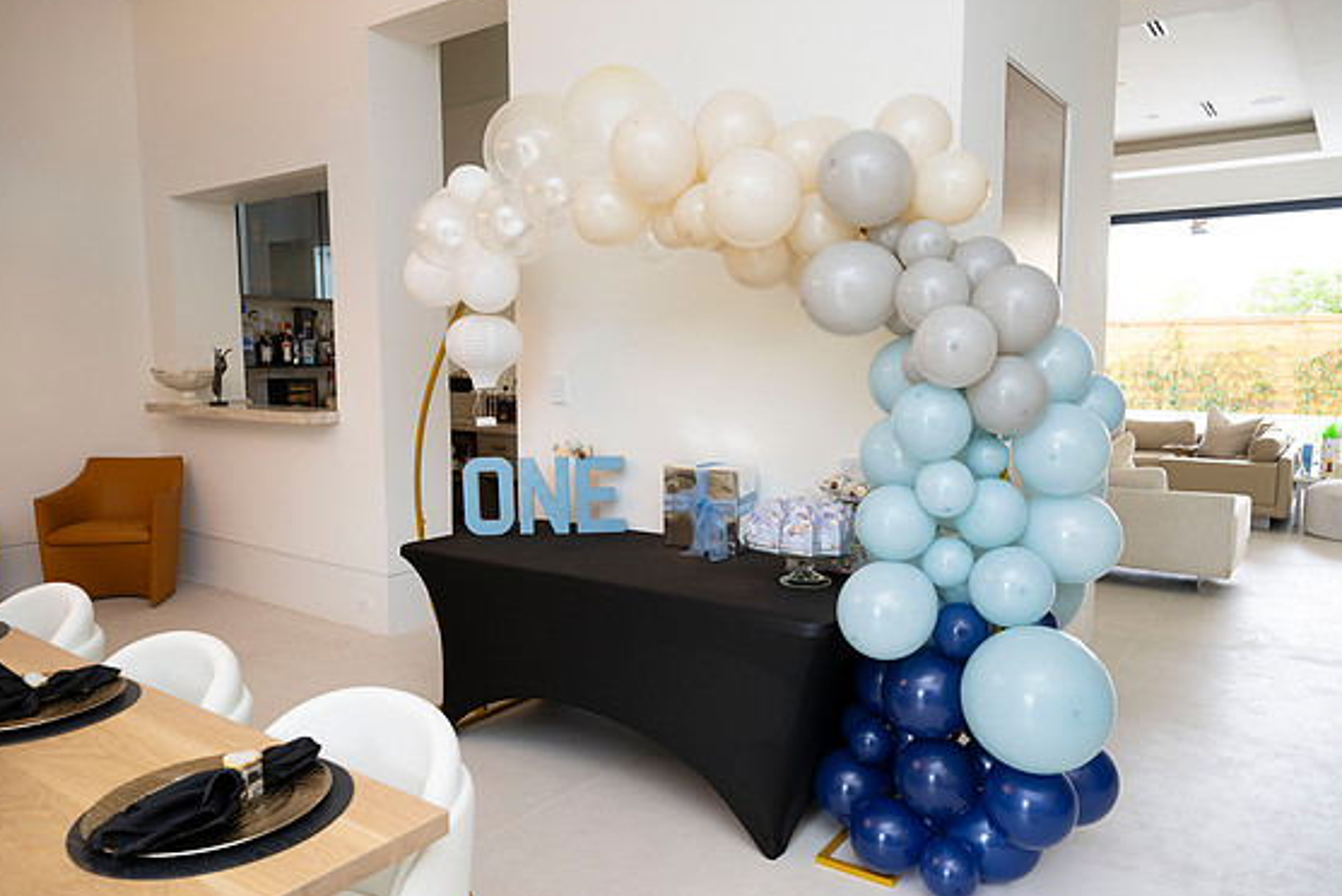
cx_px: 682
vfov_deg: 51.3
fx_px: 932
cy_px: 452
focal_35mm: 25
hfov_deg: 71.5
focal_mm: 24
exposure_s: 1/125
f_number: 4.5
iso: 800
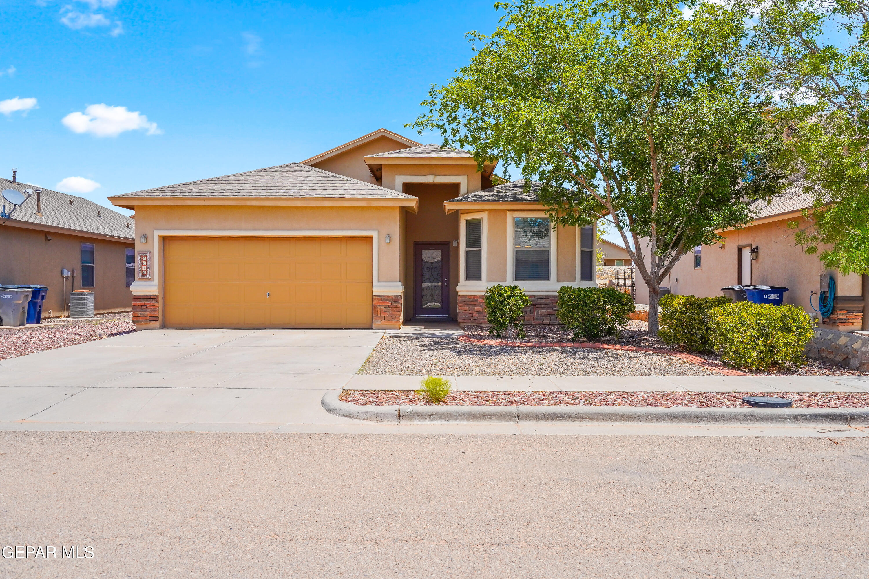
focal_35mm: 27
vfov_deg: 47.9
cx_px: 434
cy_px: 290
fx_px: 652
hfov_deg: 67.4
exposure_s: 1/800
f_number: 10
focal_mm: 27
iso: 640
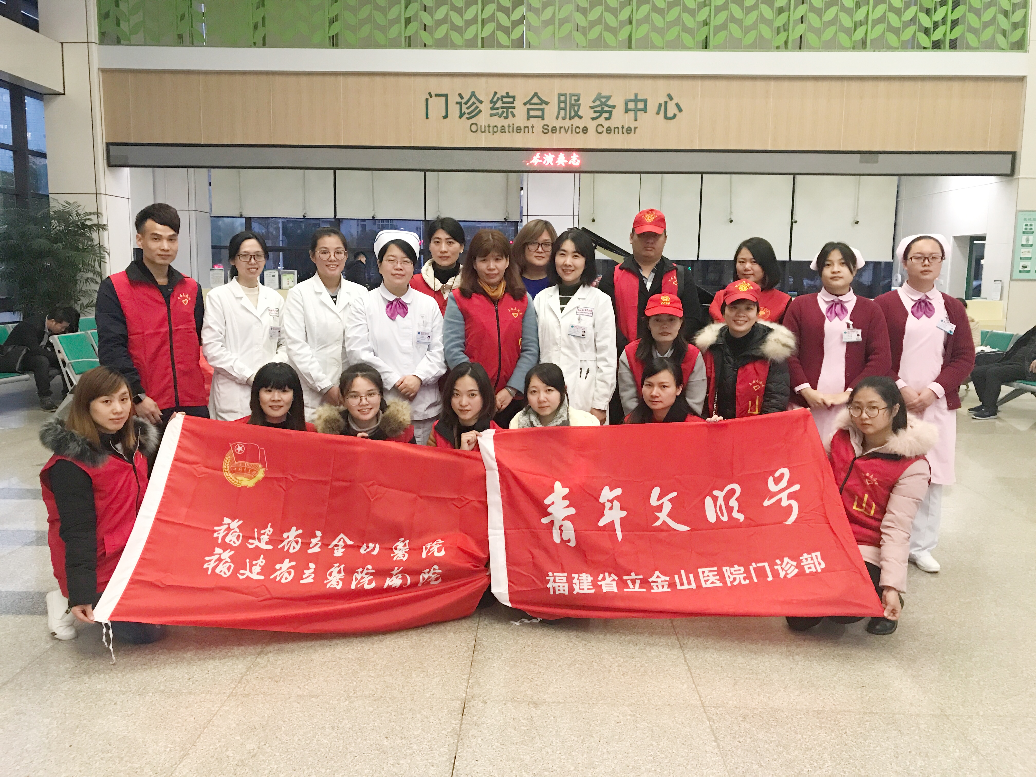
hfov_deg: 63.4
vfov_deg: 49.7
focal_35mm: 28
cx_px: 518
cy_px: 388
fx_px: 838
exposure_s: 1/12
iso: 100
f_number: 1.8
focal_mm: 3.99
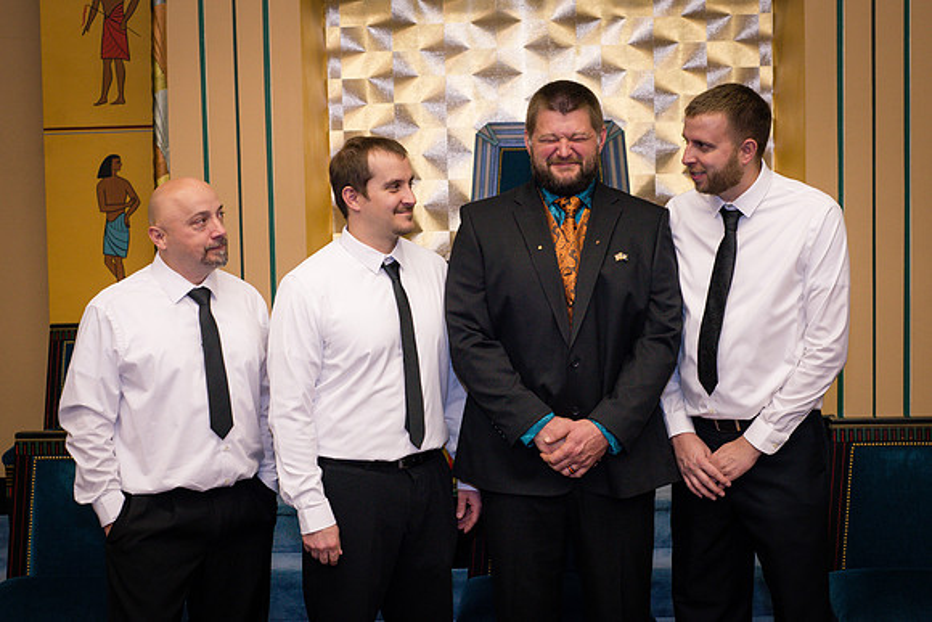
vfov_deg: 24.8
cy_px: 318
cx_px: 465
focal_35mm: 55
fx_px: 1412
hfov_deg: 36.5
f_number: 5
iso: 800
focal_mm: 50
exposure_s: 1/125
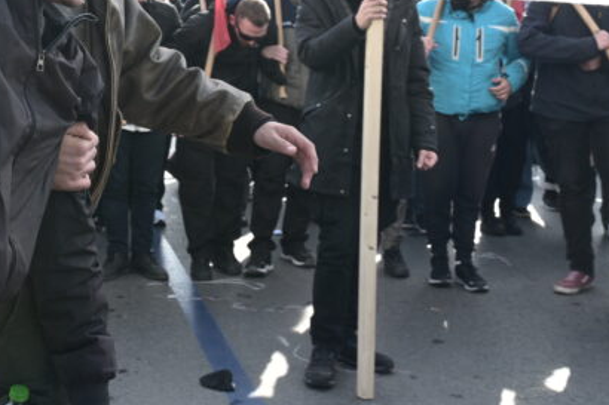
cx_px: 31
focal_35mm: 70
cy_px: -70
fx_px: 1184
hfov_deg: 27.5
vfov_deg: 18.5
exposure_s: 1/320
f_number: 8
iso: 400
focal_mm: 28
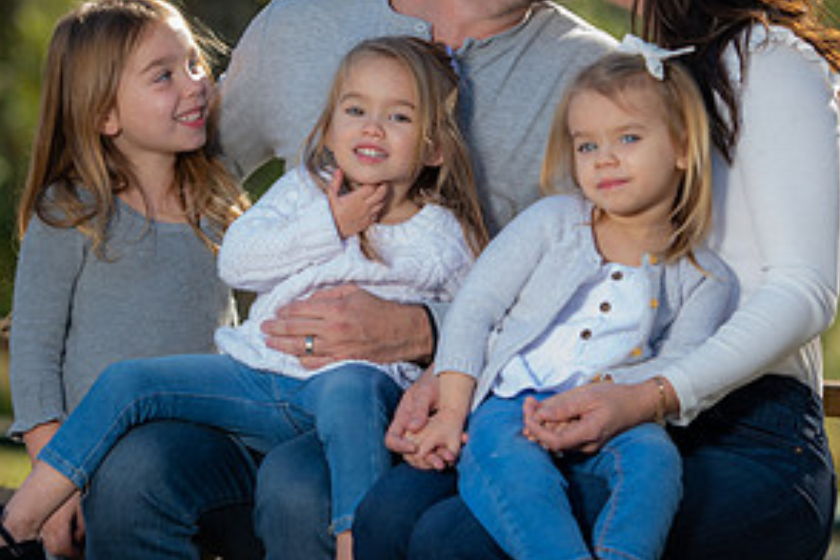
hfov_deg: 9.0
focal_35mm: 229
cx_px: 391
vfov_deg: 6.0
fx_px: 5343
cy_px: 243
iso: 50
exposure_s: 1/250
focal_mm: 116
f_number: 2.8
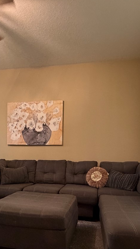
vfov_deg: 64.5
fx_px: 192
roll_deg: -1.3
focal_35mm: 29
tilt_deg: -2.5
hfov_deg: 40.0
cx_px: 58
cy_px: 165
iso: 500
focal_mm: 2.22
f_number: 2.2
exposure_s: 1/60
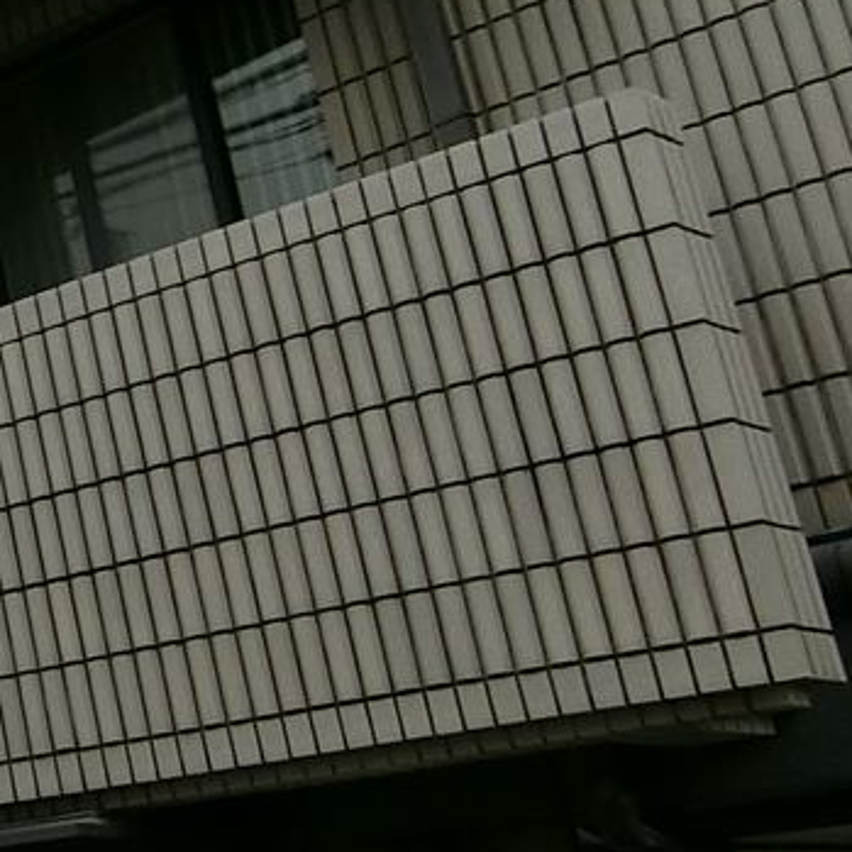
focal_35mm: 77
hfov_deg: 15.7
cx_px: -1016
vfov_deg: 22.5
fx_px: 2144
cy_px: 457
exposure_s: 1/400
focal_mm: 4.06
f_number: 2.7
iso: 80
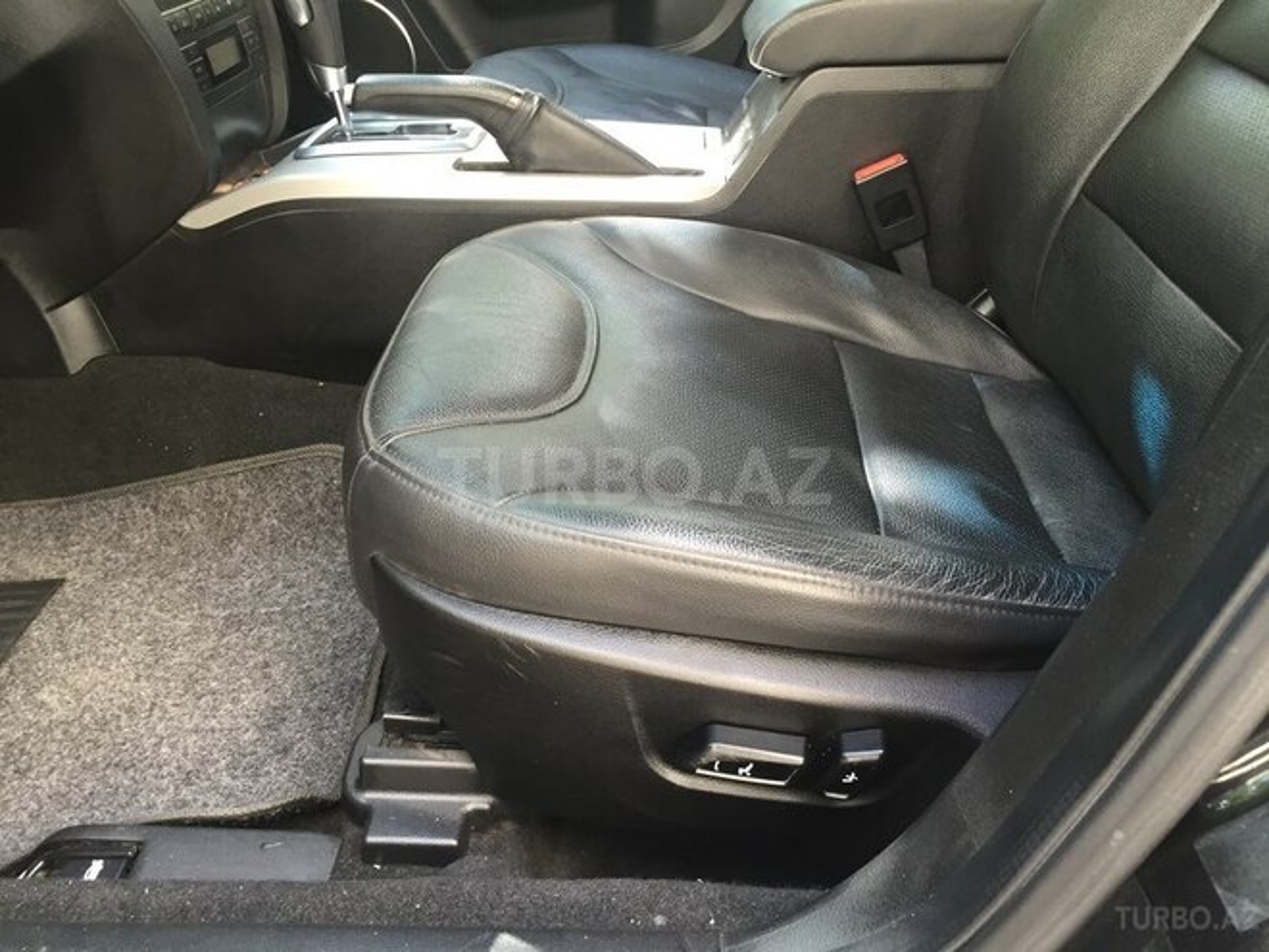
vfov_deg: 48.2
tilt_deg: -32.8
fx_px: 1063
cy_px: 476
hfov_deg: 61.7
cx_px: 634
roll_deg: +2.2
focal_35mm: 29
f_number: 2.2
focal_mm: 4.15
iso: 50
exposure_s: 1/33
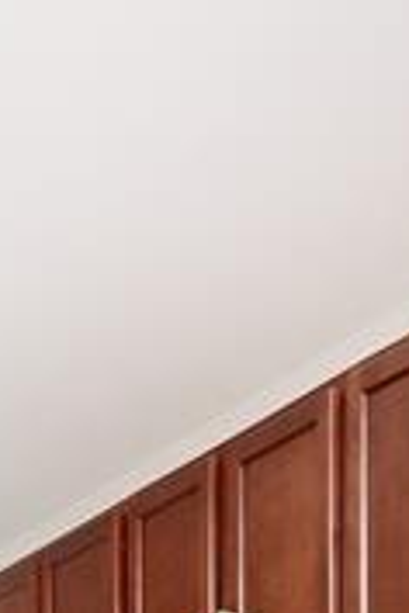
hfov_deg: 16.3
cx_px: 458
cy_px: 1011
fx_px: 1380
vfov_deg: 20.1
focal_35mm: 81
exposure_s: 1/60
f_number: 10
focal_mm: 14
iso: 1250
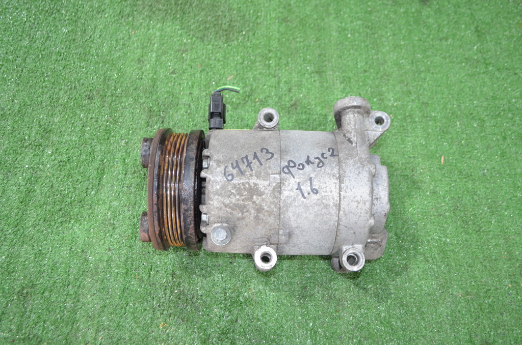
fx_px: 477
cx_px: 261
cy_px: 172
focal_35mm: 33
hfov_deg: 57.3
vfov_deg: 39.8
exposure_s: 1/60
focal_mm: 22
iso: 1100
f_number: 4
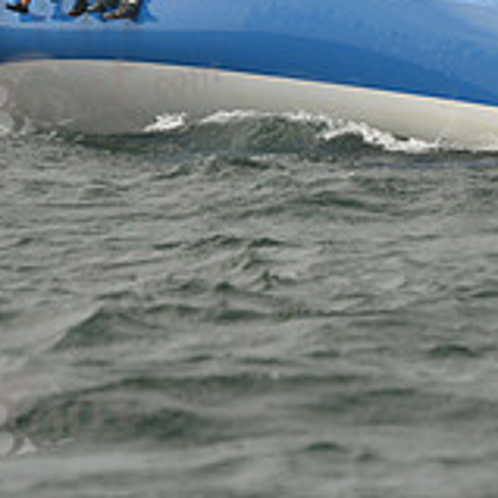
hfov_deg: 3.2
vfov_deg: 3.2
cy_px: -89
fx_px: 8838
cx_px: 385
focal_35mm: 543
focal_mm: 175
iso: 250
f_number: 5.6
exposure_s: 1/640
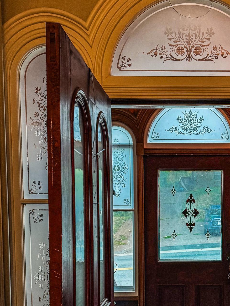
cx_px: 191
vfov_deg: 42.8
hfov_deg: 32.5
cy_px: 219
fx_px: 381
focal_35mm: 43
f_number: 1.8
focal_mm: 6.76
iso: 320
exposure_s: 1/60
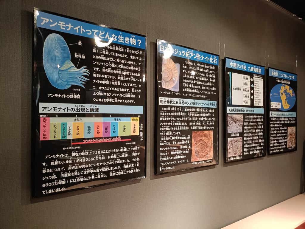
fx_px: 220
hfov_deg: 69.4
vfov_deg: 54.9
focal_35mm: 25
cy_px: 114
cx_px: 152
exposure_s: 1/30
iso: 1250
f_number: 1.7
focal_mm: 4.7
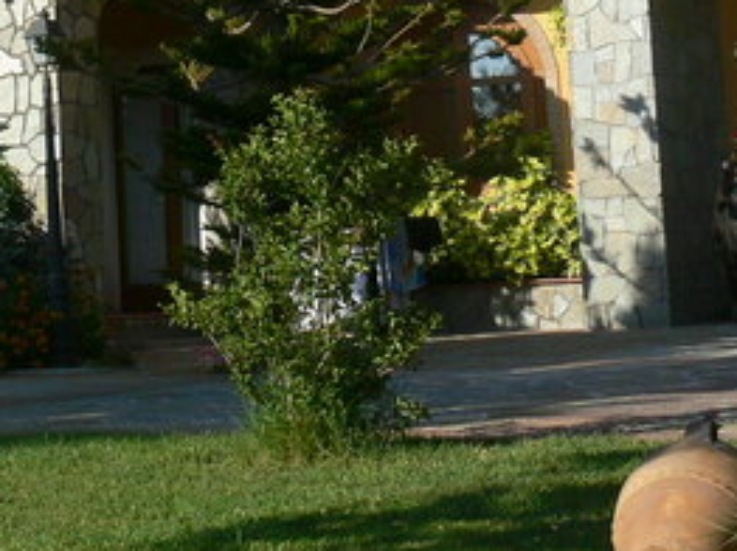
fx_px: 2276
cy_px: -65
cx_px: 127
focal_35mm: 107
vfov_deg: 13.5
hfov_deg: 18.2
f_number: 5.6
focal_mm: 7.4
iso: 80
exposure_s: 1/320
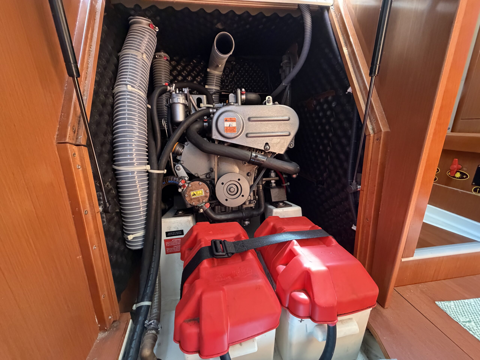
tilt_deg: -16.4
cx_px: 240
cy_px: 180
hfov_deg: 102.1
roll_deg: +0.4
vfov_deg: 85.7
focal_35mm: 14
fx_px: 194
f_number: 2.2
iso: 1000
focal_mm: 2.22
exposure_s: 1/60
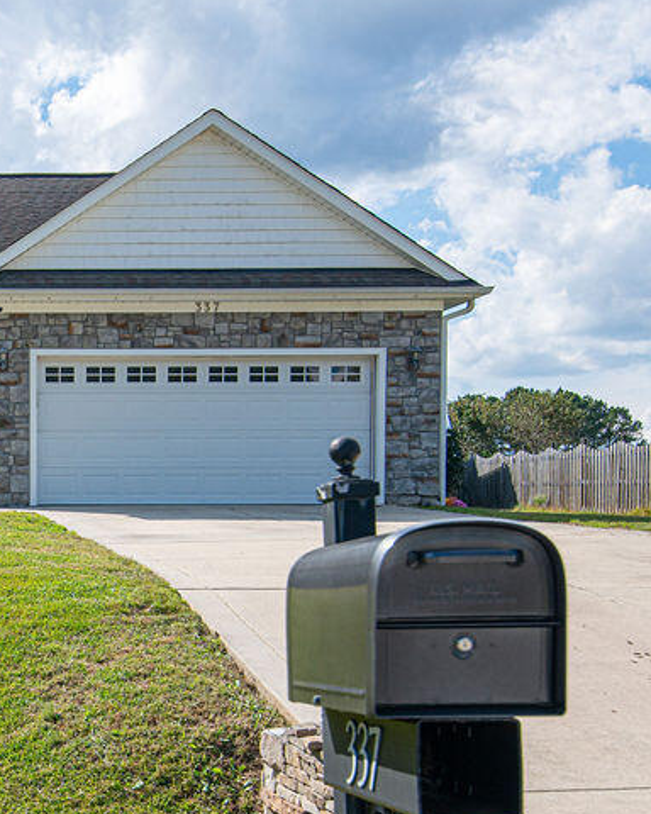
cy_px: 558
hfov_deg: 24.9
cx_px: -128
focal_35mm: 55
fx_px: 1325
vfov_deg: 33.8
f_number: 7.1
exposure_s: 1/1600
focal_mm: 25
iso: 320
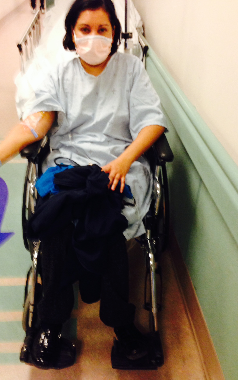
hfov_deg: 35.3
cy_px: 193
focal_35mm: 36
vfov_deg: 54.0
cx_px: 103
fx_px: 374
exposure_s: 1/20
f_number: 2.4
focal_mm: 4.12
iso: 160
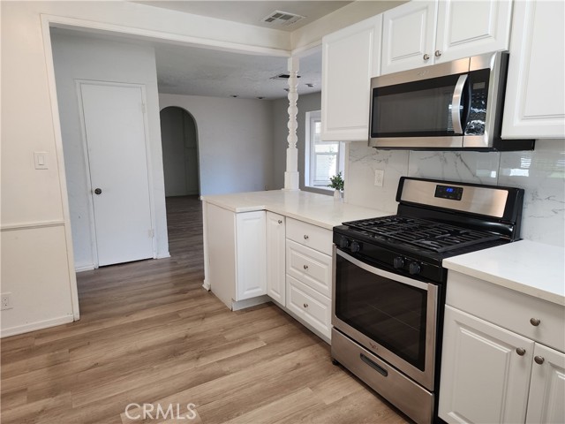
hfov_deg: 73.9
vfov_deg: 58.9
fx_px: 375
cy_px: 212
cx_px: 282
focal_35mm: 23
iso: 125
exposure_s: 1/120
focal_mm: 6.4
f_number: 1.8
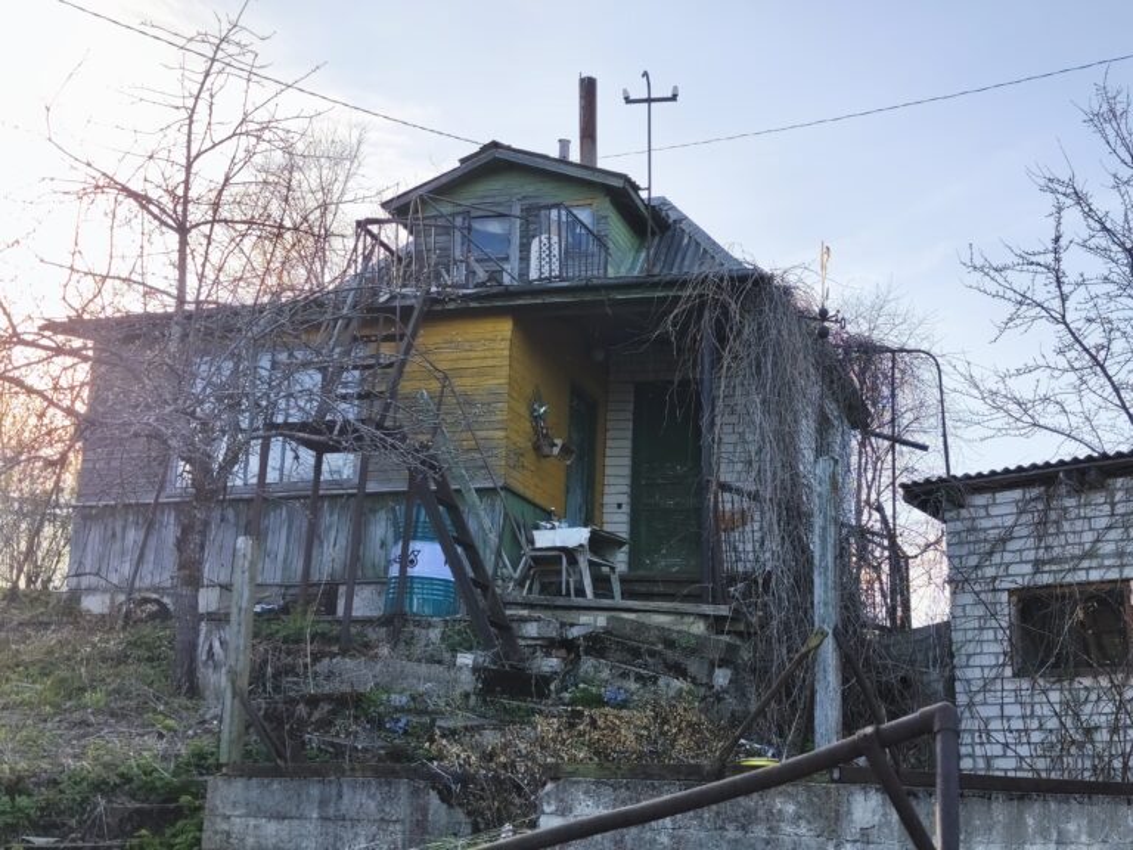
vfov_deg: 31.5
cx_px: 566
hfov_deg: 41.2
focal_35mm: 46
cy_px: 425
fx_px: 1506
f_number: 1.65
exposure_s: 1/497
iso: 50
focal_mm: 6.18
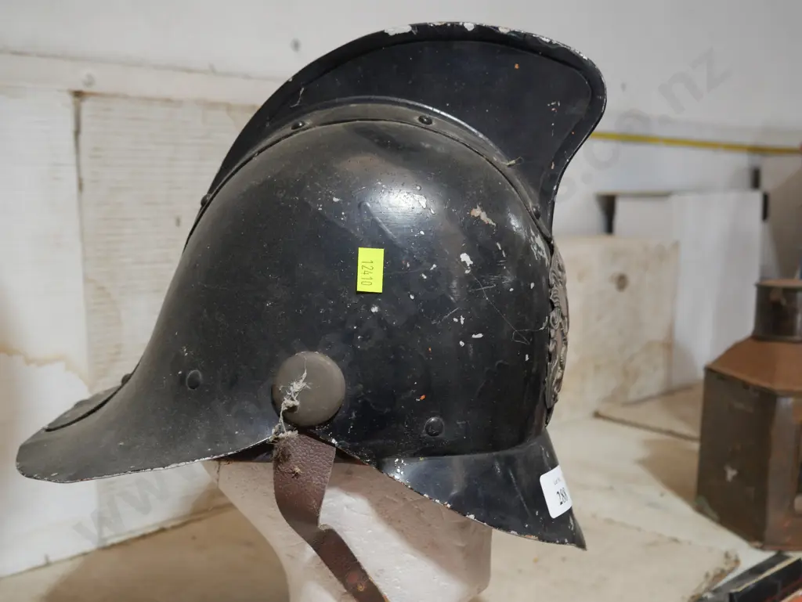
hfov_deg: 49.0
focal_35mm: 38
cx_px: 401
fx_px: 881
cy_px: 301
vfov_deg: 37.8
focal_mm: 19
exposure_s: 1/60
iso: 500
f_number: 4.1
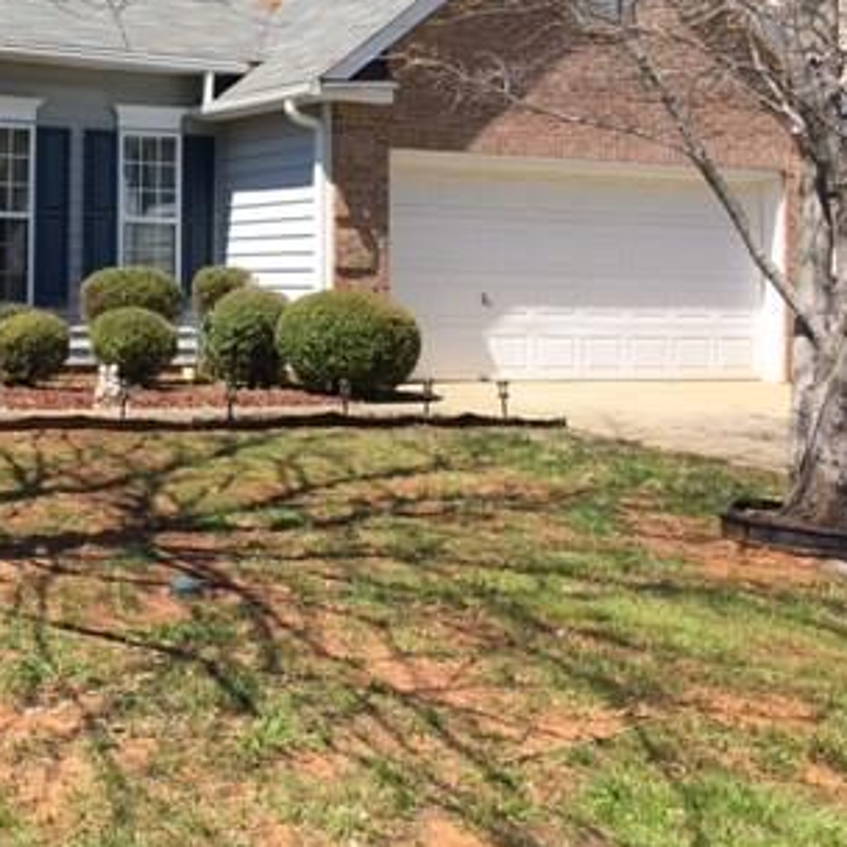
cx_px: 14
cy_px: 248
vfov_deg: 31.3
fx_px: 1495
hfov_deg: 29.7
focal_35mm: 54
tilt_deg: +1.0
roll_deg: -0.6
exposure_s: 1/855
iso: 25
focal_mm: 4.15
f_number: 2.2
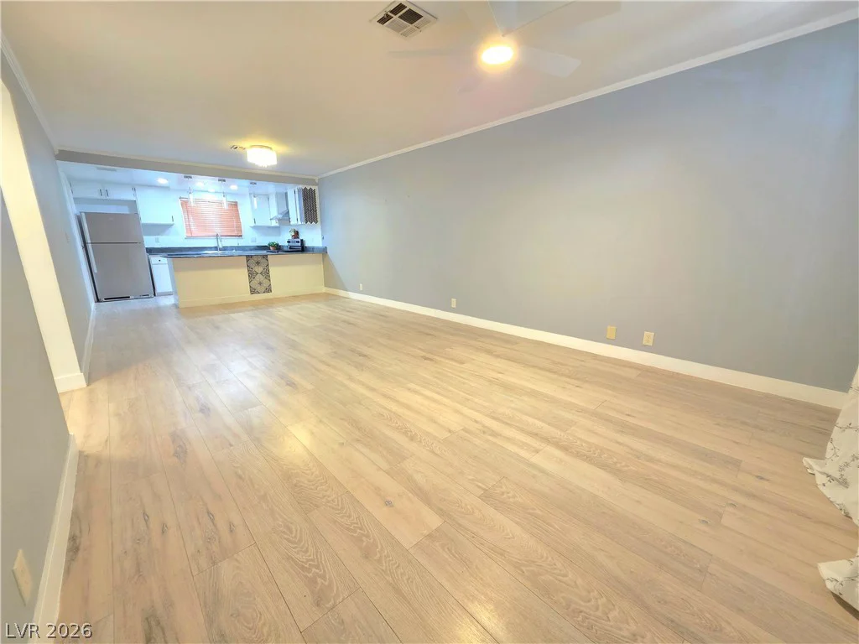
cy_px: 322
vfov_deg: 89.9
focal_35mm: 13
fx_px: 323
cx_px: 430
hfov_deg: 106.2
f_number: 1.9
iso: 400
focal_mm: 2.2
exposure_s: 1/60.2
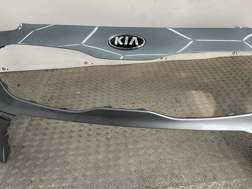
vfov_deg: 40.6
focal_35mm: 35
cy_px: 78
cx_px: 142
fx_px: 255
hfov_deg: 52.5
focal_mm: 3
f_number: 1.8
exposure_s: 1/229
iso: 16
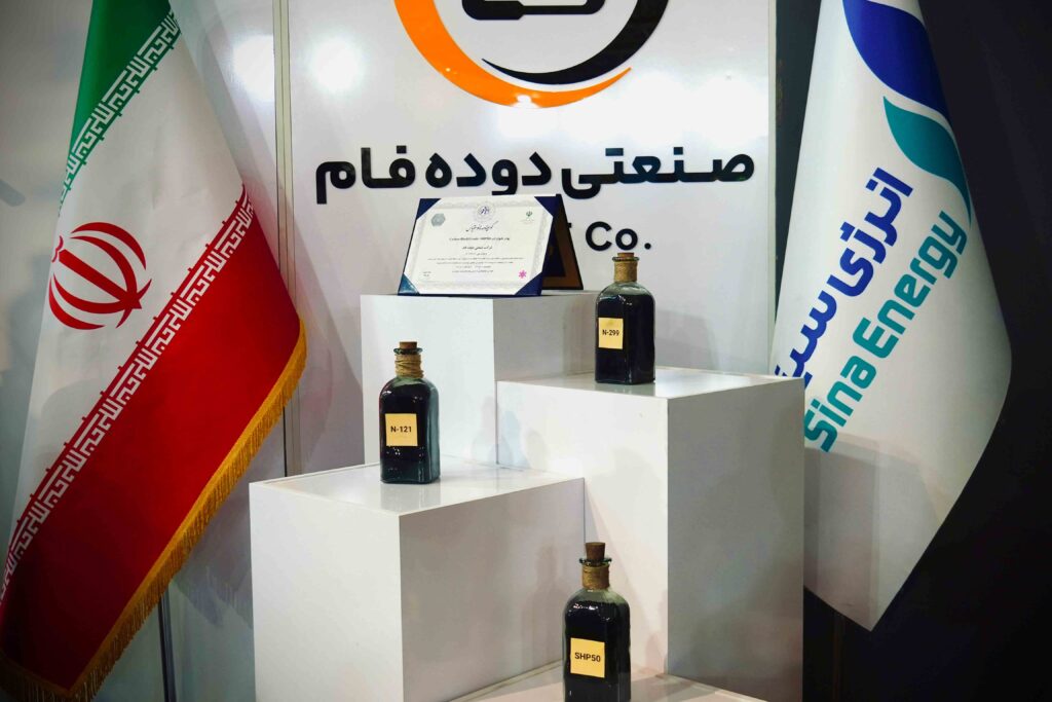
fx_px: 906
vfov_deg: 42.3
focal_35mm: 31
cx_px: 526
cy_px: 351
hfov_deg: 60.3
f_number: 2.8
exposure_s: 1/100
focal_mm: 20.8
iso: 500
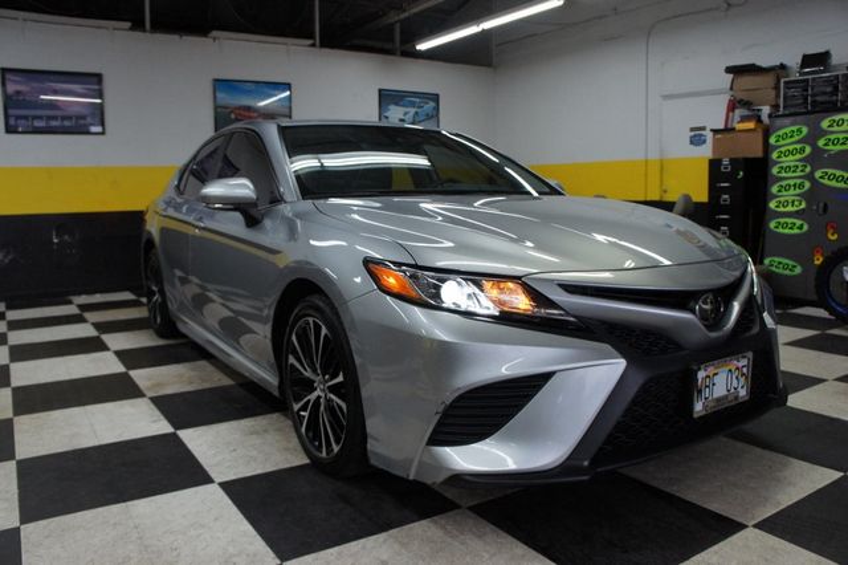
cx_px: 424
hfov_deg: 67.4
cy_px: 282
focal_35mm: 27
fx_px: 636
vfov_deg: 47.9
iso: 1250
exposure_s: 1/250
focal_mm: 18
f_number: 4
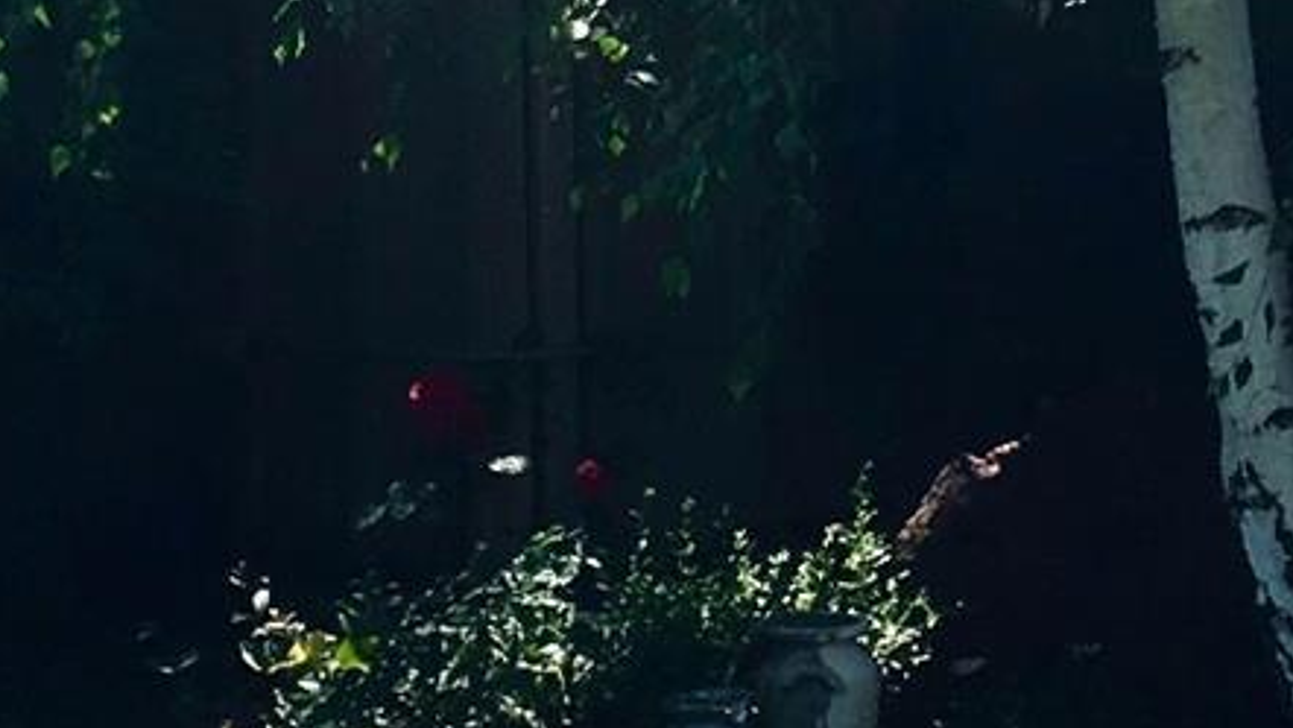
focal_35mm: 143
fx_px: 4905
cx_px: 825
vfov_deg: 8.4
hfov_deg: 15.0
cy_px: -82
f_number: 2.2
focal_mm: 4.15
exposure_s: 1/739
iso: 25
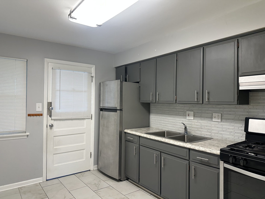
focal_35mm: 24
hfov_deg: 71.6
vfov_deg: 56.8
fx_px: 184
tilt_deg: +0.7
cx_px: 132
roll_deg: -0.5
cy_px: 100
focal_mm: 6.86
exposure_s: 1/120
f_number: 1.78
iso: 160
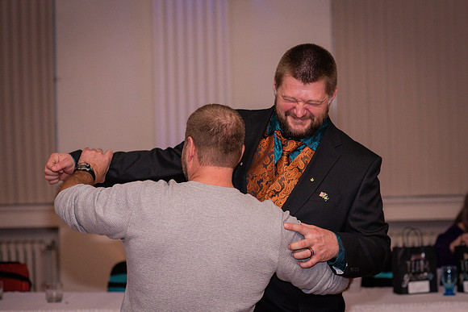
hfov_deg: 19.3
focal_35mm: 106
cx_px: 291
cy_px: 118
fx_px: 1376
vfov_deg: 12.9
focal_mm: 85
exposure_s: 1/125
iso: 640
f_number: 3.2
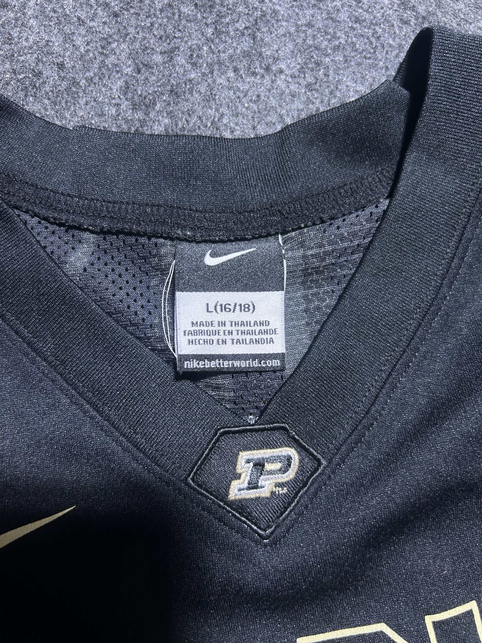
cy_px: 322
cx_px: 241
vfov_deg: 67.3
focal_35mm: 26
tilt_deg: -51.5
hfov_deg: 53.1
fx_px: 483
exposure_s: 1/50
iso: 100
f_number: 1.5
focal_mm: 5.7
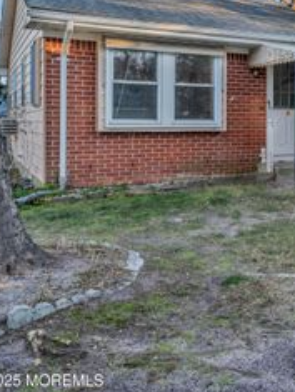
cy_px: 128
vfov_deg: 38.4
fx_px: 555
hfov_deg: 25.4
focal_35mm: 49
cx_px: 390
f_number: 22
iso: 200
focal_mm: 24
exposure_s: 1/5
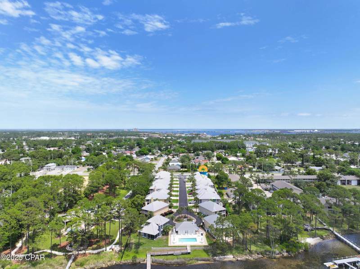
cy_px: 134
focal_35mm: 24
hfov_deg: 71.7
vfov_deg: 56.7
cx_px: 180
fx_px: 249
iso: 100
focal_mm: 12.29
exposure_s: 1/1600
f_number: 2.8
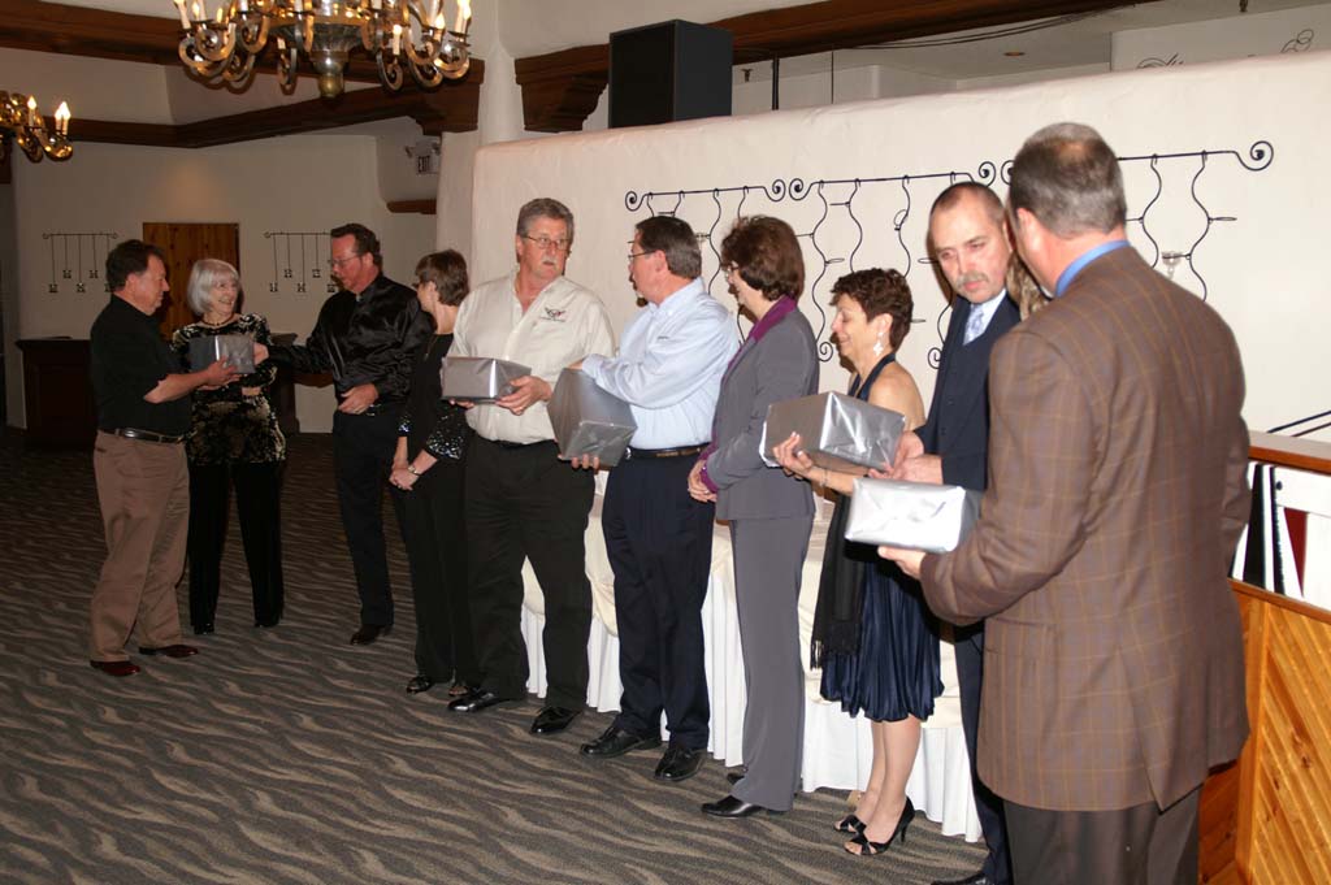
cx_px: 666
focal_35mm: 36
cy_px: 442
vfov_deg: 36.8
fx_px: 1330
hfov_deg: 53.2
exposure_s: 1/60
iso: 200
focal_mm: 24
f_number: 3.5
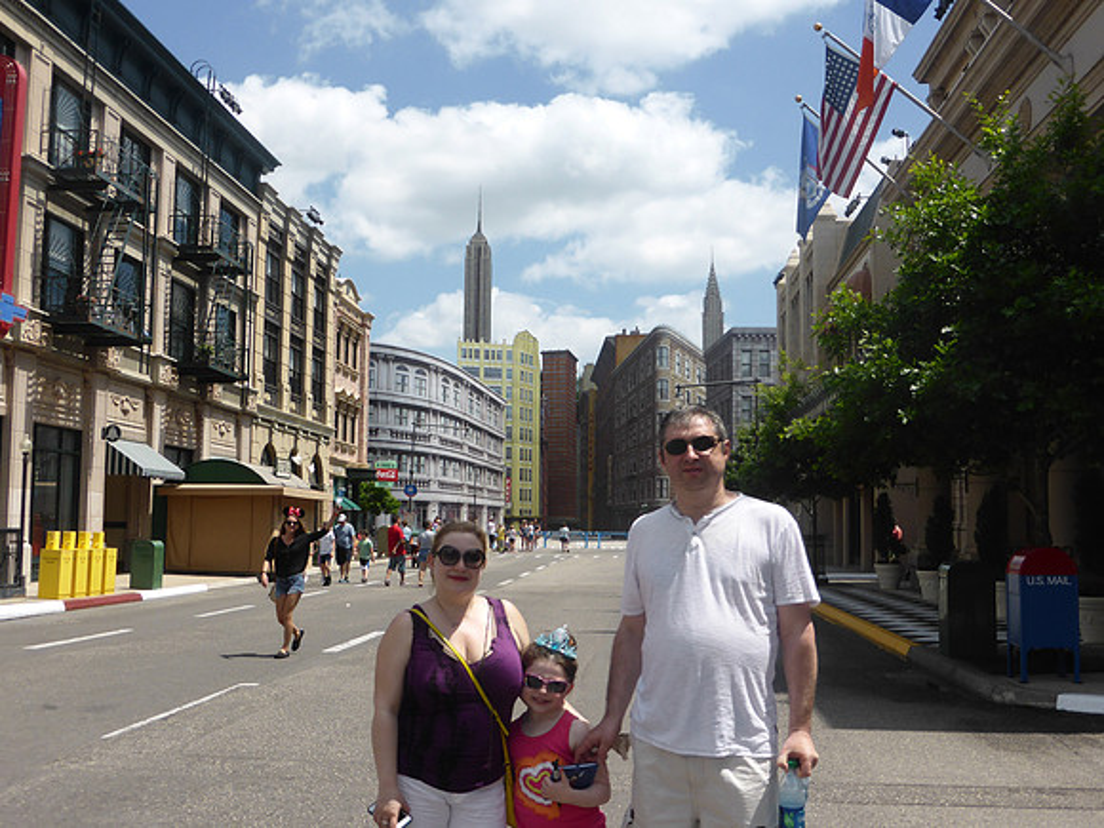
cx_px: 552
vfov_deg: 36.0
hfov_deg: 46.8
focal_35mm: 40
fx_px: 1276
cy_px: 414
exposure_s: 1/1000
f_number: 3.9
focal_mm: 6.9
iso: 100
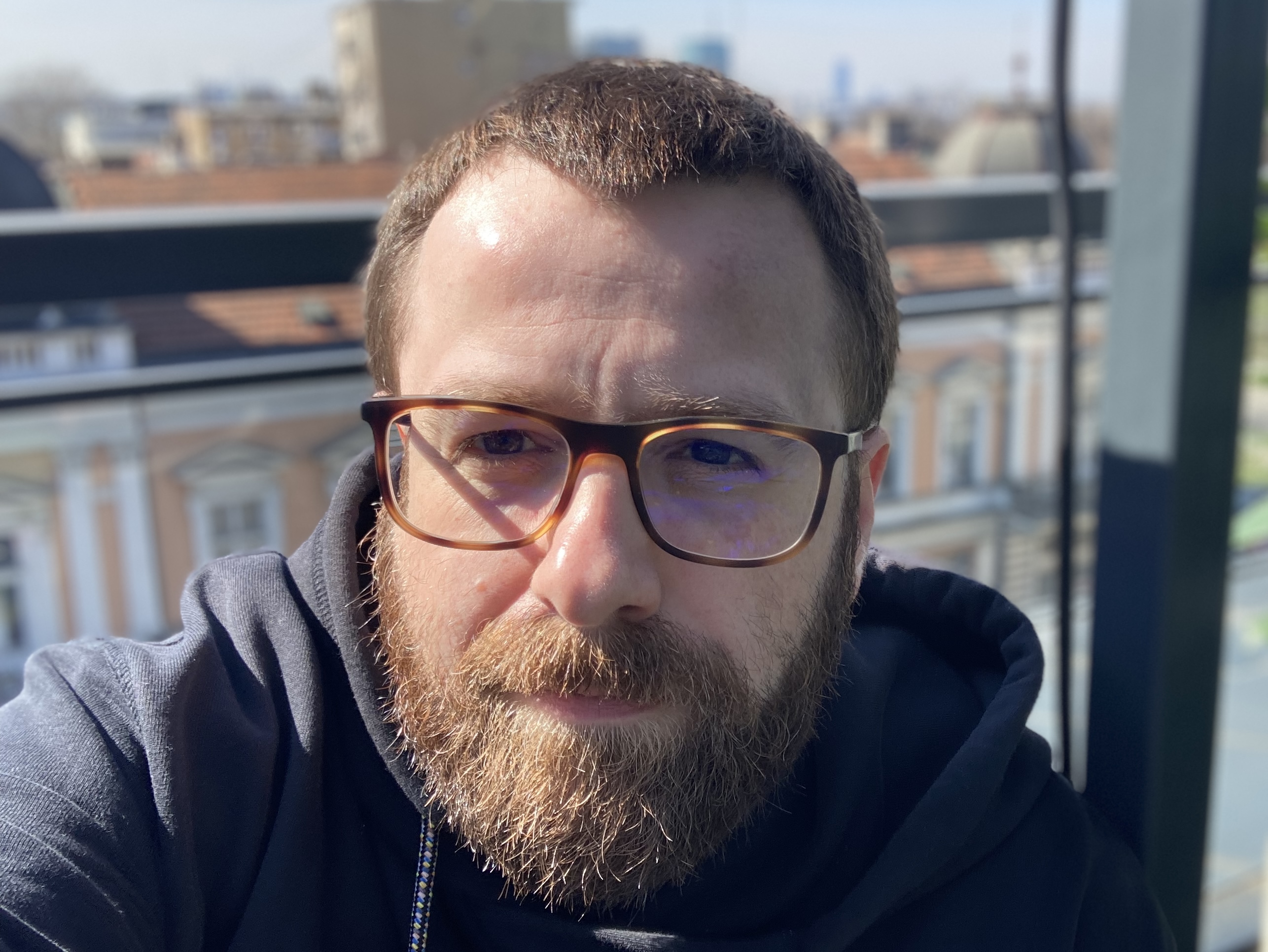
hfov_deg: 56.8
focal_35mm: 32
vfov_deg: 44.2
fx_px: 1173
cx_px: 634
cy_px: 476
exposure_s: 1/291
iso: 20
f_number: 2.2
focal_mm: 2.87
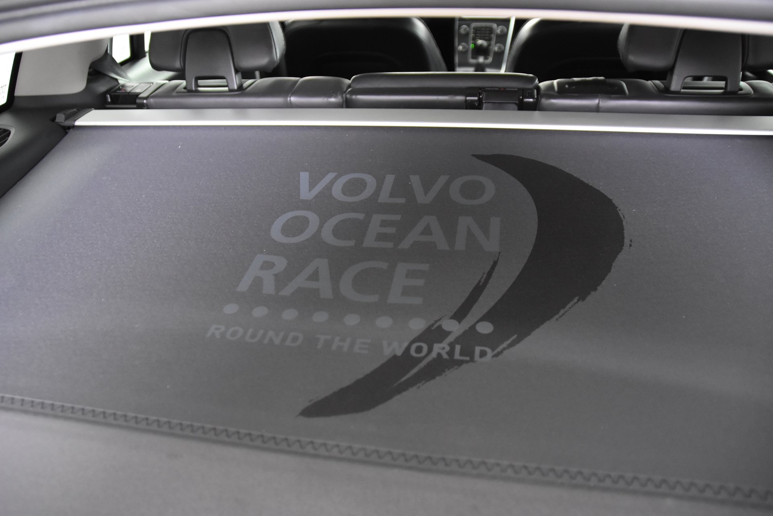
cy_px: 258
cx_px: 386
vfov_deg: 50.4
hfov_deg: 70.4
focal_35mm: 26
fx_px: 547
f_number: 2.8
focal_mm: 17
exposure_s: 1/25
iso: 2500
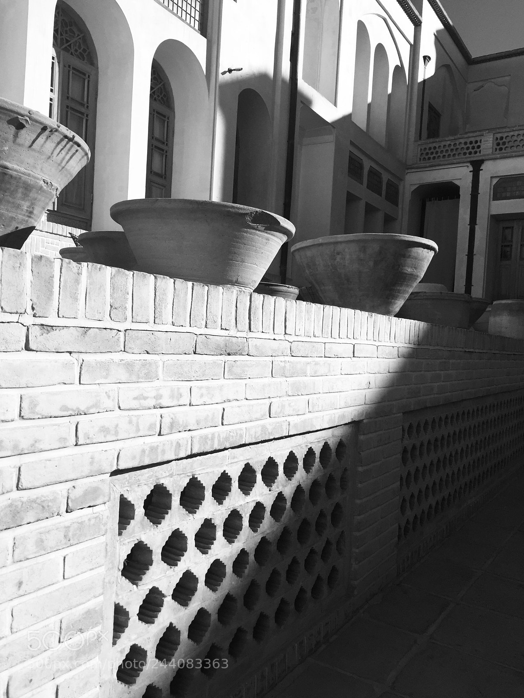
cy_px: 349
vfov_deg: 61.7
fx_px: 585
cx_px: 262
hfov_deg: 48.2
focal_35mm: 29
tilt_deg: -0.7
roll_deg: -3.3
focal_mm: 4.15
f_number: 2.2
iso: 32
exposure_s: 1/3300
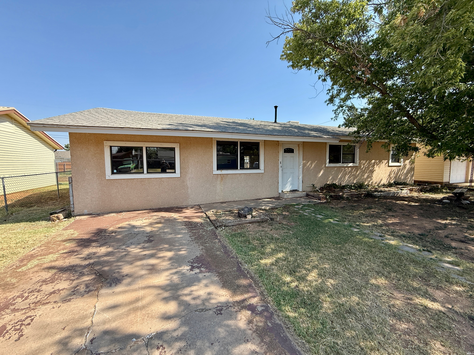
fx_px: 192
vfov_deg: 85.7
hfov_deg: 102.1
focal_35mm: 14
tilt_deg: -4.0
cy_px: 178
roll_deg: +0.8
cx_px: 237
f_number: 2.2
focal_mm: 2.22
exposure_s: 1/779
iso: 50
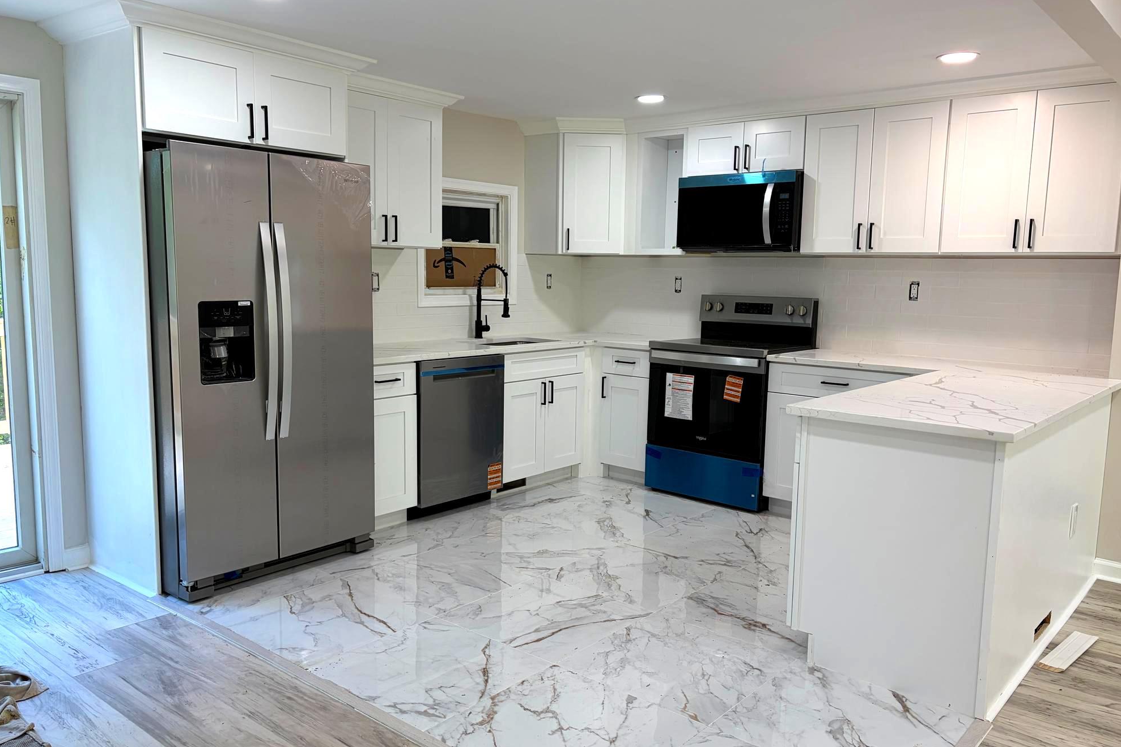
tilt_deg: -6.8
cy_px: 377
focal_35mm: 28
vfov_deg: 46.4
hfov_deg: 65.5
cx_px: 569
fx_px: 872
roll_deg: -1.8
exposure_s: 1/120
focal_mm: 5.96
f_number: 1.6
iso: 64
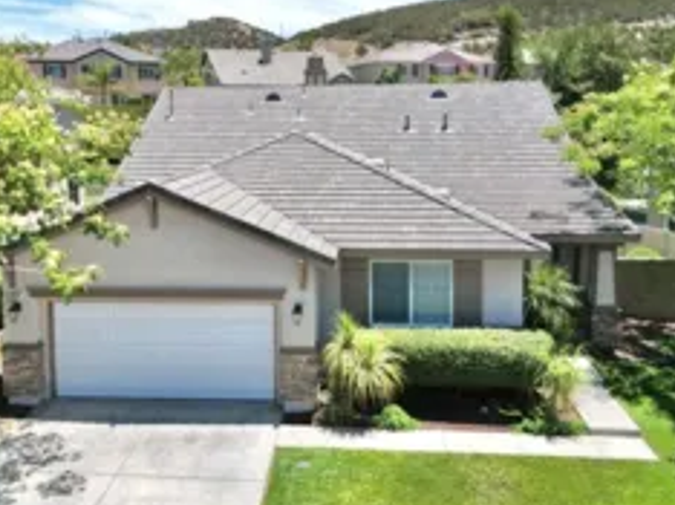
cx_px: 303
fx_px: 721
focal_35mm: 37
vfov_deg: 38.3
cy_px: 188
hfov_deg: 50.1
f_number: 1.7
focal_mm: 6.72
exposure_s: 1/3200
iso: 120
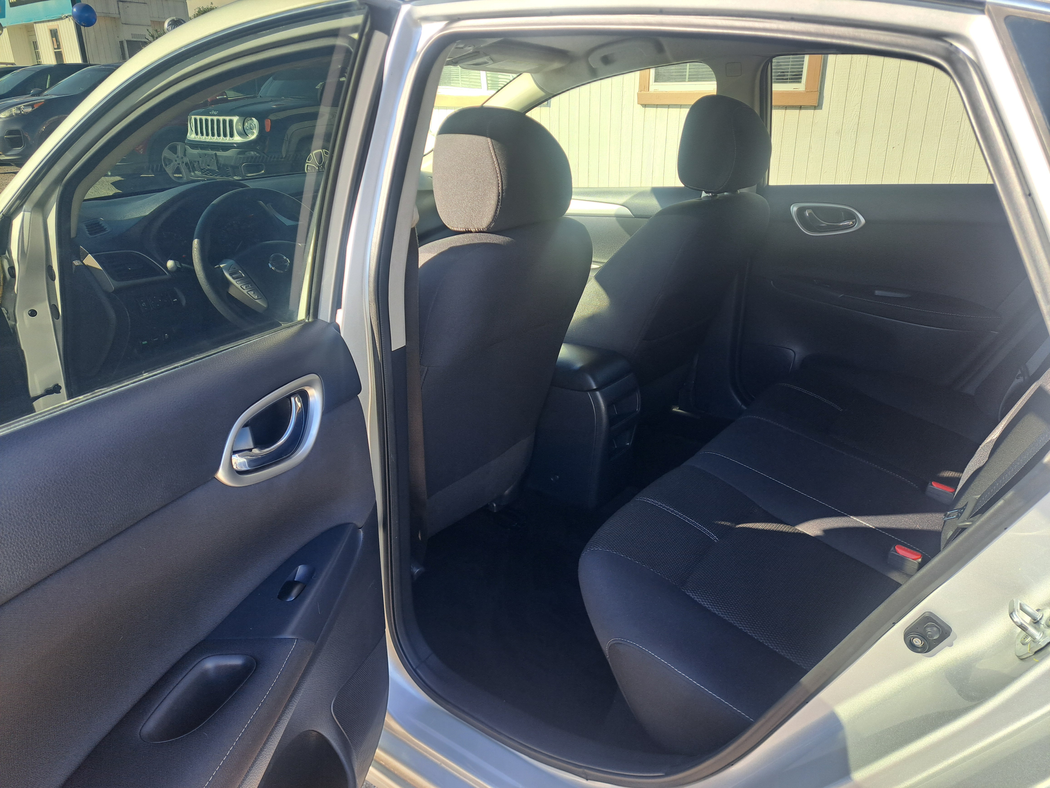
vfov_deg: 56.8
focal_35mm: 24
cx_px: 525
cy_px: 394
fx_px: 728
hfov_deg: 71.6
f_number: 1.8
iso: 50
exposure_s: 1/143
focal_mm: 5.23
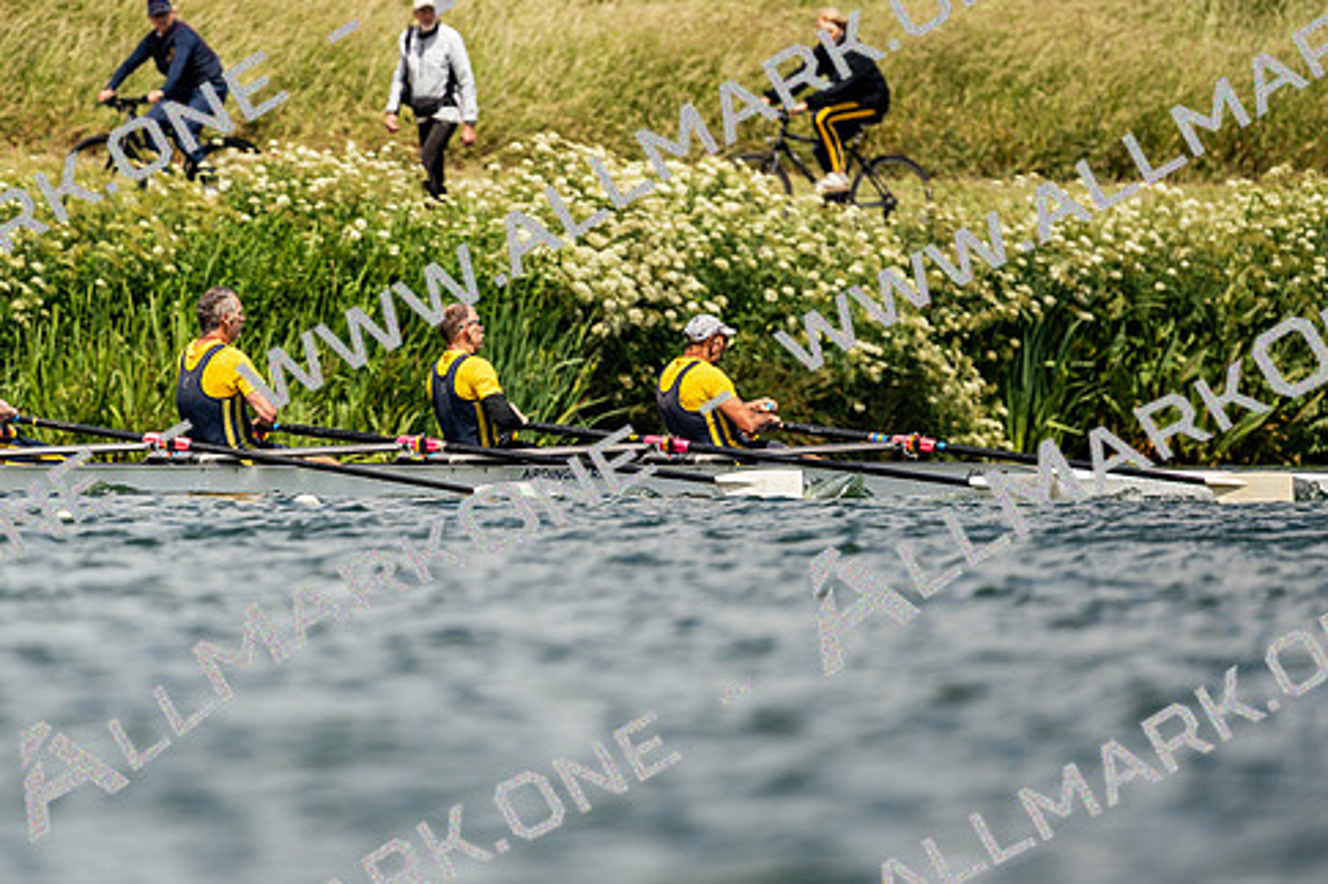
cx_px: 575
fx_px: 26476
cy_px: 417
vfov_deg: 1.9
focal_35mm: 718
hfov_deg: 2.9
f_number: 6.3
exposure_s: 1/2000
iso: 250
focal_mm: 600
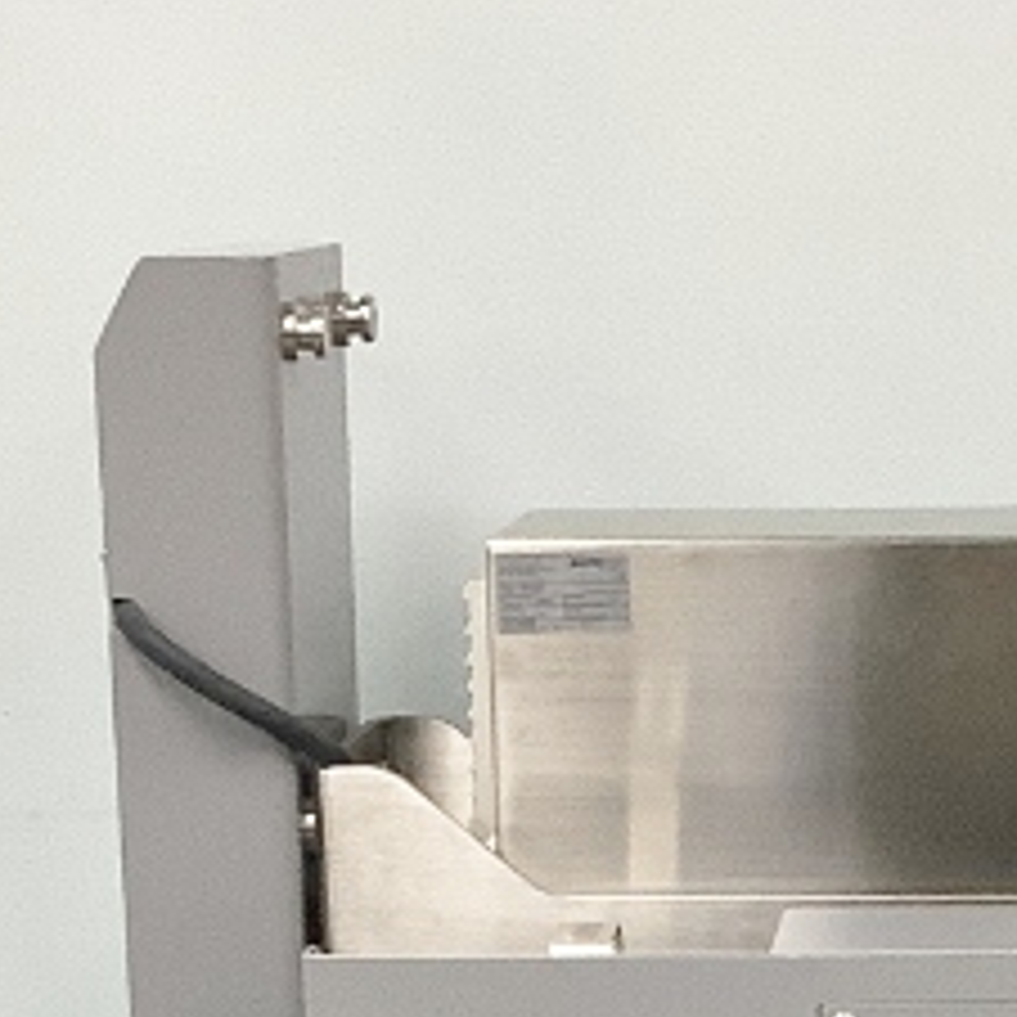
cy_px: 1541
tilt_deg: -19.9
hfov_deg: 14.0
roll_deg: +0.1
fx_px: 4122
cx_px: 878
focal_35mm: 124
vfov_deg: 13.3
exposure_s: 1/60
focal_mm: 3.3
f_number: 2.4
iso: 160
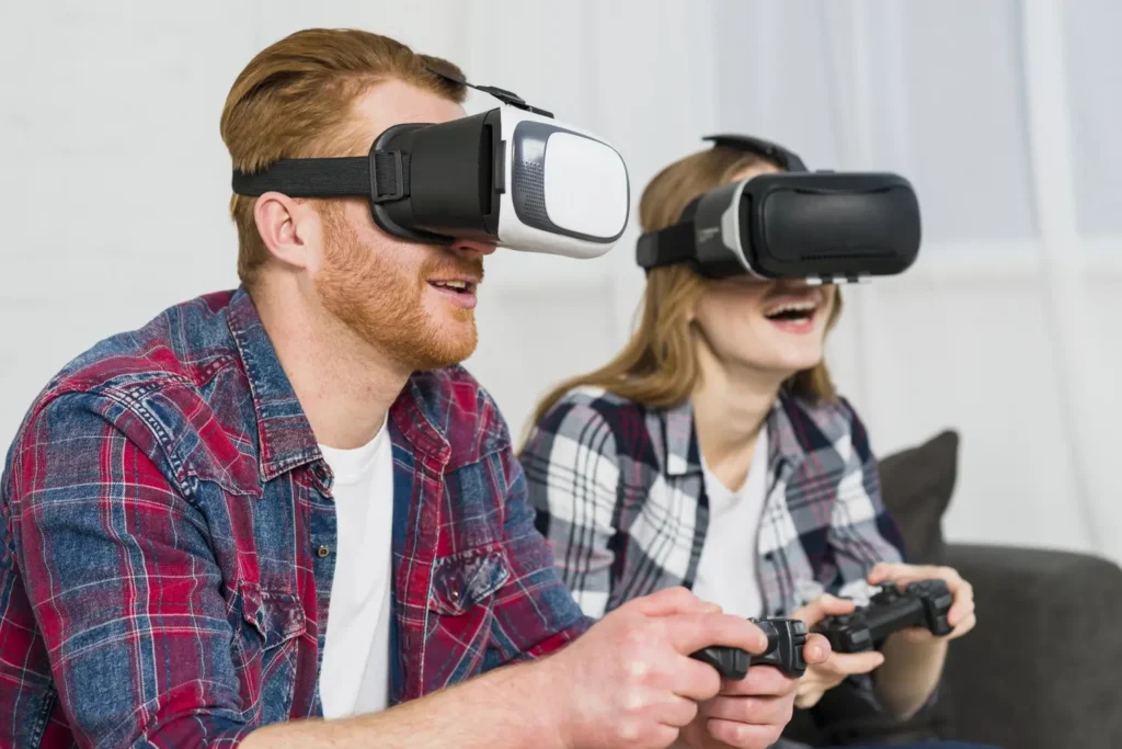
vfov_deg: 16.1
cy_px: 374
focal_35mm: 85
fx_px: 2649
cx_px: 561
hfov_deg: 23.9
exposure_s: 1/160
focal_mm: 85
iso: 320
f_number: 4
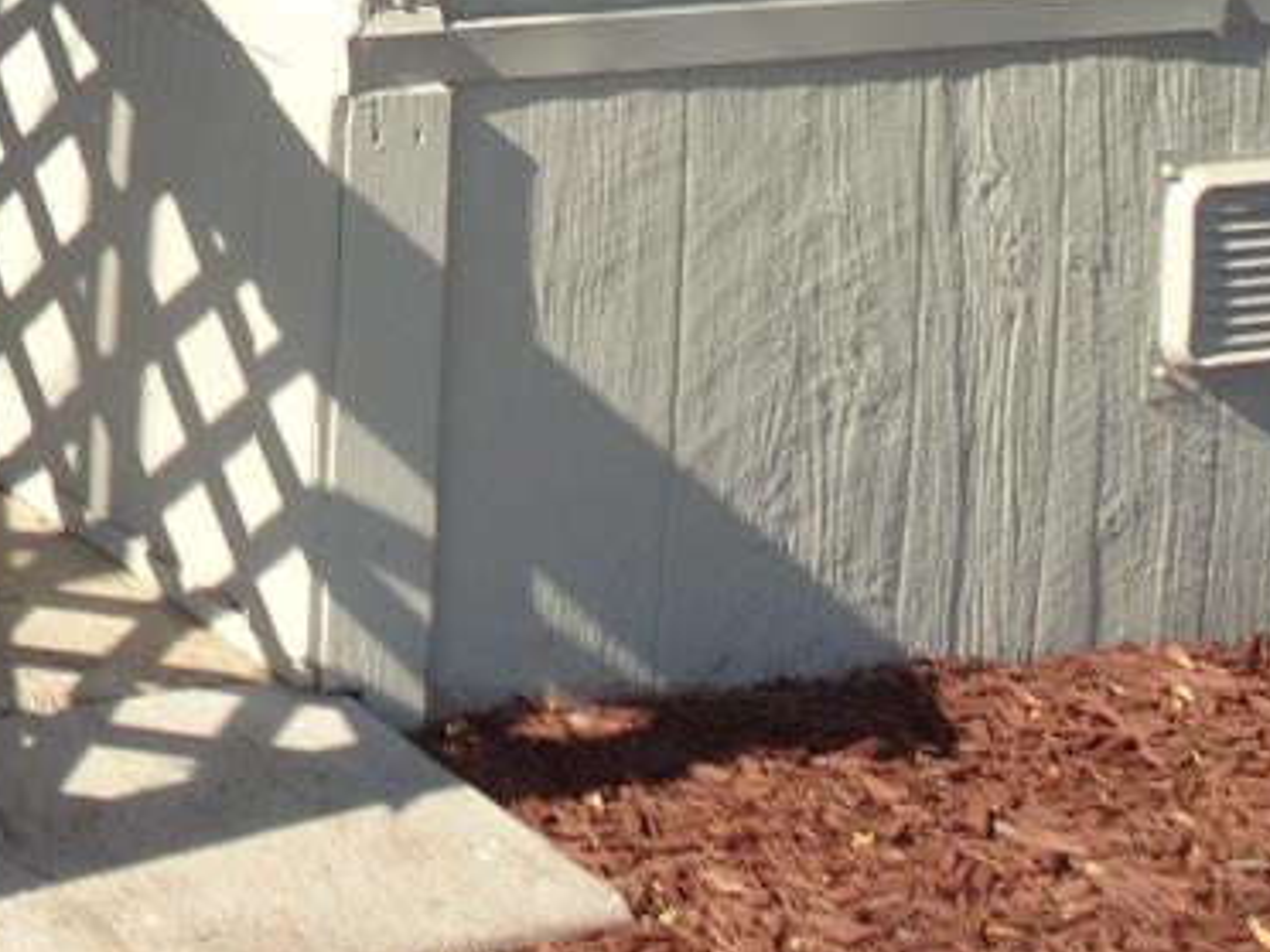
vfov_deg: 11.7
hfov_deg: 14.9
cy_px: -742
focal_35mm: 117
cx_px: -932
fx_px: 4293
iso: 80
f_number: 3.5
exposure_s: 1/400
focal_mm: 4.92
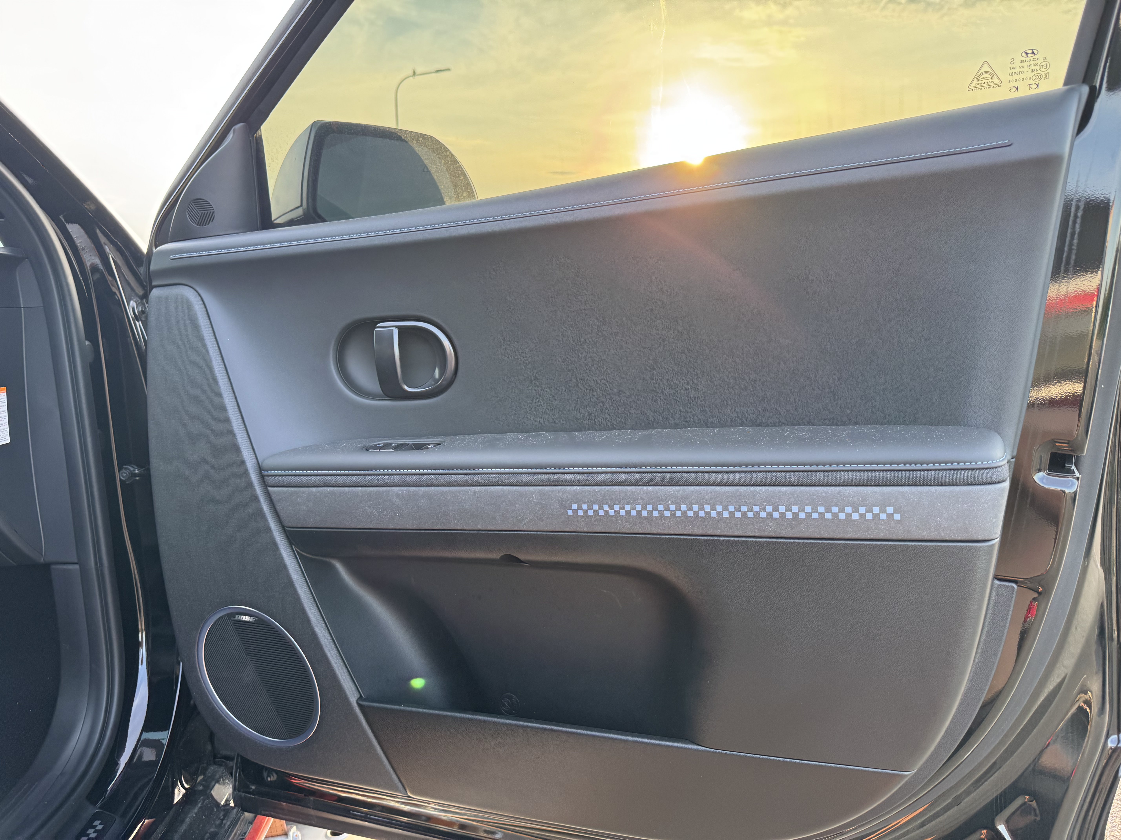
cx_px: 560
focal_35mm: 24
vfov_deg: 56.8
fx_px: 777
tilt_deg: -4.5
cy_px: 420
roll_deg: +0.1
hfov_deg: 71.6
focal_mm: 6.76
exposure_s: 1/121
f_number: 1.78
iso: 100
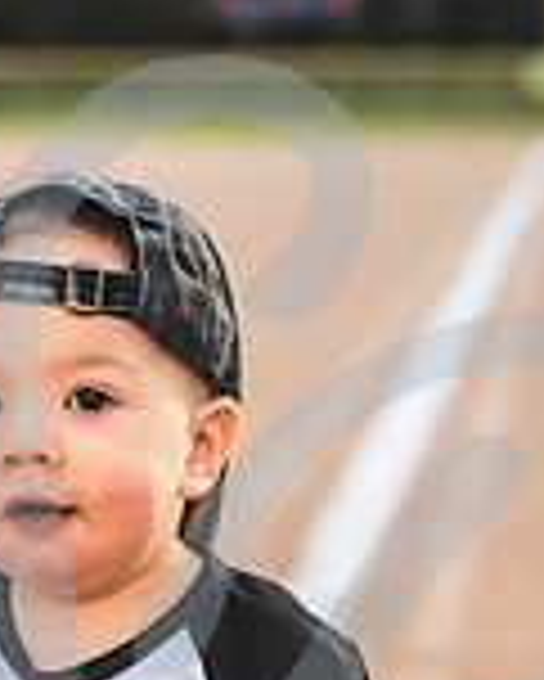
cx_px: 103
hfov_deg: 11.0
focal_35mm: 140
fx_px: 2815
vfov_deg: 13.4
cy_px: 815
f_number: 2.8
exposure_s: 1/400
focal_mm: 50
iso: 100
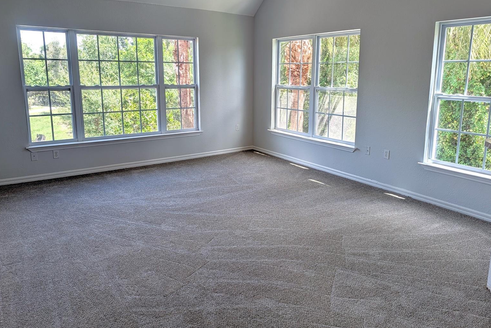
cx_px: 247
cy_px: 140
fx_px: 355
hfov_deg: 69.4
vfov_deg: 49.4
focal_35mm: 26
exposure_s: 1/114
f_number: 1.68
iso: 18
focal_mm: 6.9
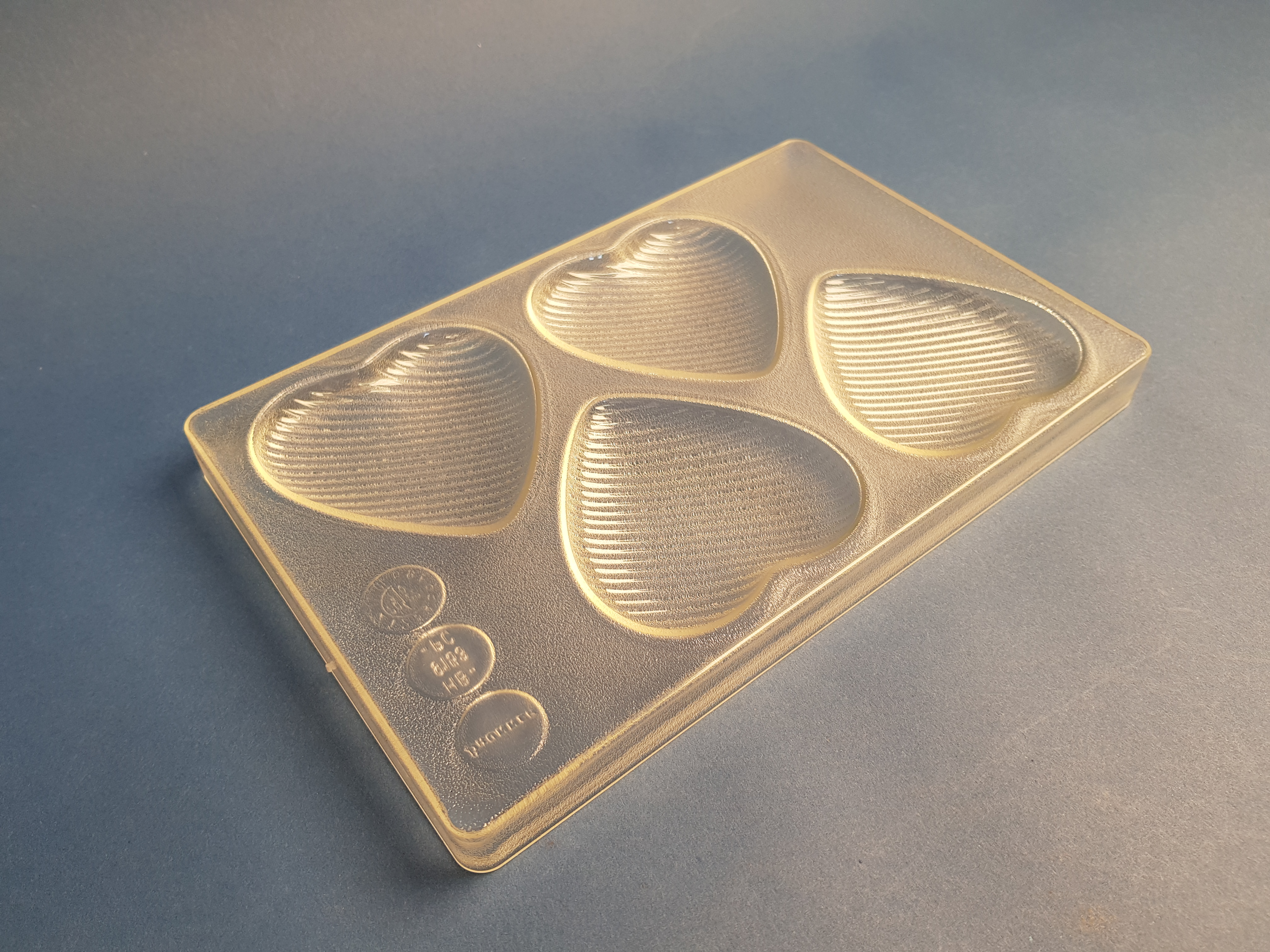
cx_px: 635
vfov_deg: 53.1
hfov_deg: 67.3
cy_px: 476
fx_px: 954
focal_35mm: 26
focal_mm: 4.2
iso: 50
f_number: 1.7
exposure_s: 1/100
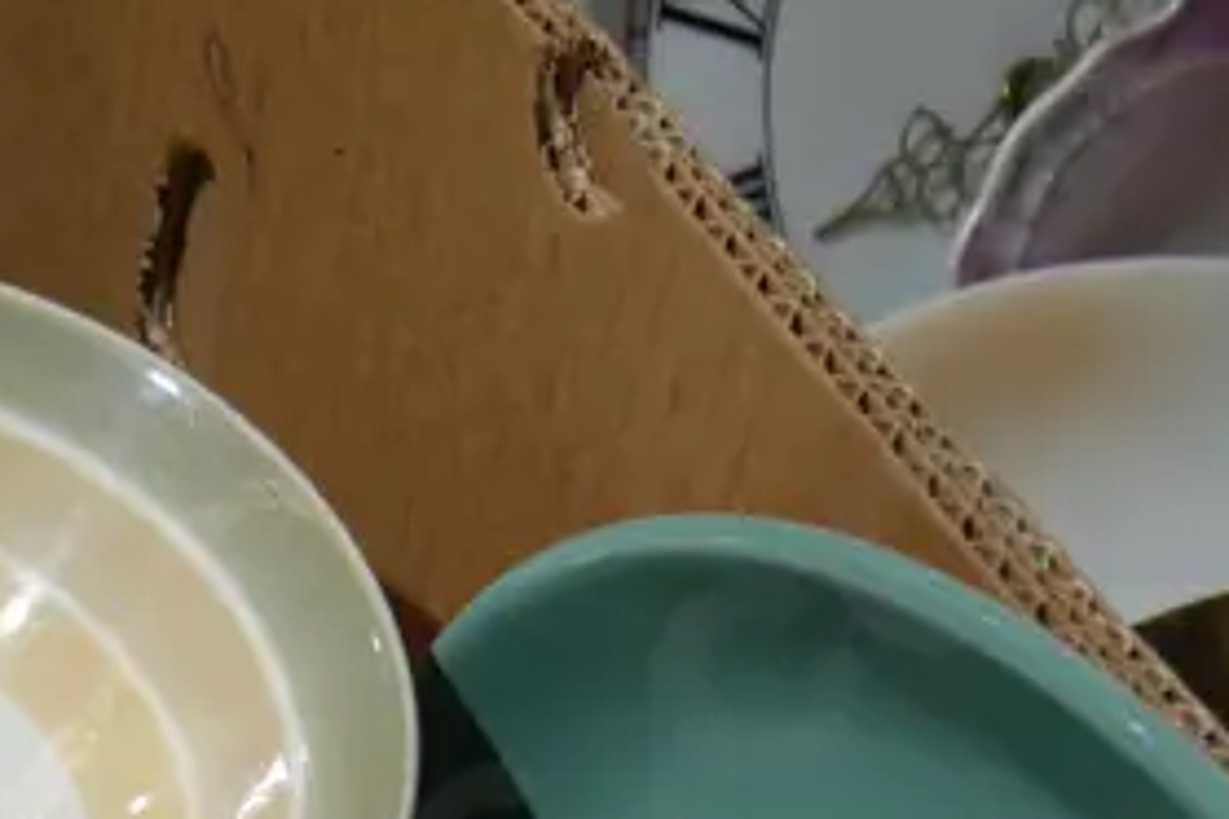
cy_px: 1521
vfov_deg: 10.5
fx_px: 4165
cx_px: -374
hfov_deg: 15.9
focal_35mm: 122
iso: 250
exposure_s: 1/60
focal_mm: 16
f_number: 3.6
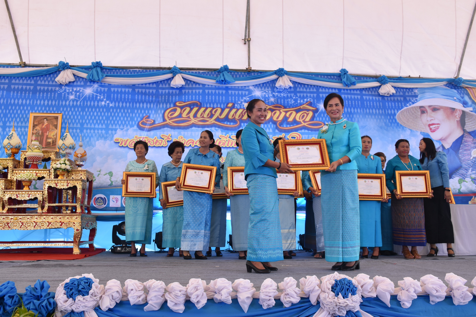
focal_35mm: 34
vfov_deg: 38.4
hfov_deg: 55.1
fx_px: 456
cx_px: 238
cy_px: 158
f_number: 7.1
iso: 400
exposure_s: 1/200
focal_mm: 23
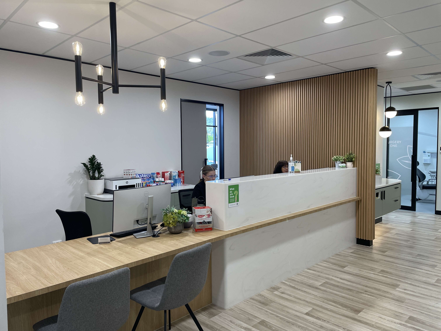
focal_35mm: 26
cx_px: 220
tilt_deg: -2.8
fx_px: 331
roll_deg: +1.0
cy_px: 166
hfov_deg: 67.3
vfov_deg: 53.1
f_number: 1.6
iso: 80
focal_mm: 4.2
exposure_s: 1/100
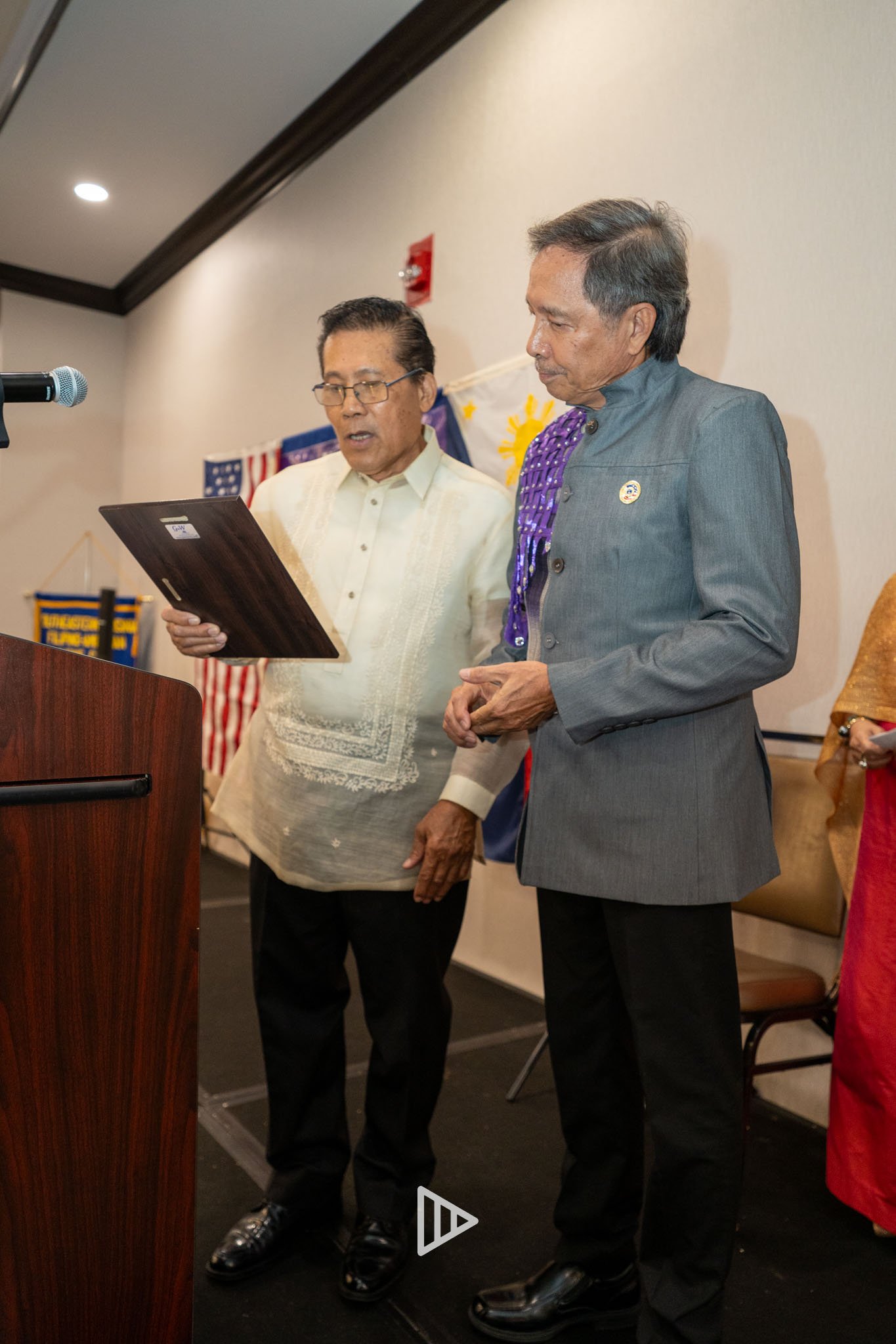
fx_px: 1045
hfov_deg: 46.4
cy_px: 672
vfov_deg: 65.5
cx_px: 448
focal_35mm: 28
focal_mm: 28
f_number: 3.2
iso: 1600
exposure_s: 1/125
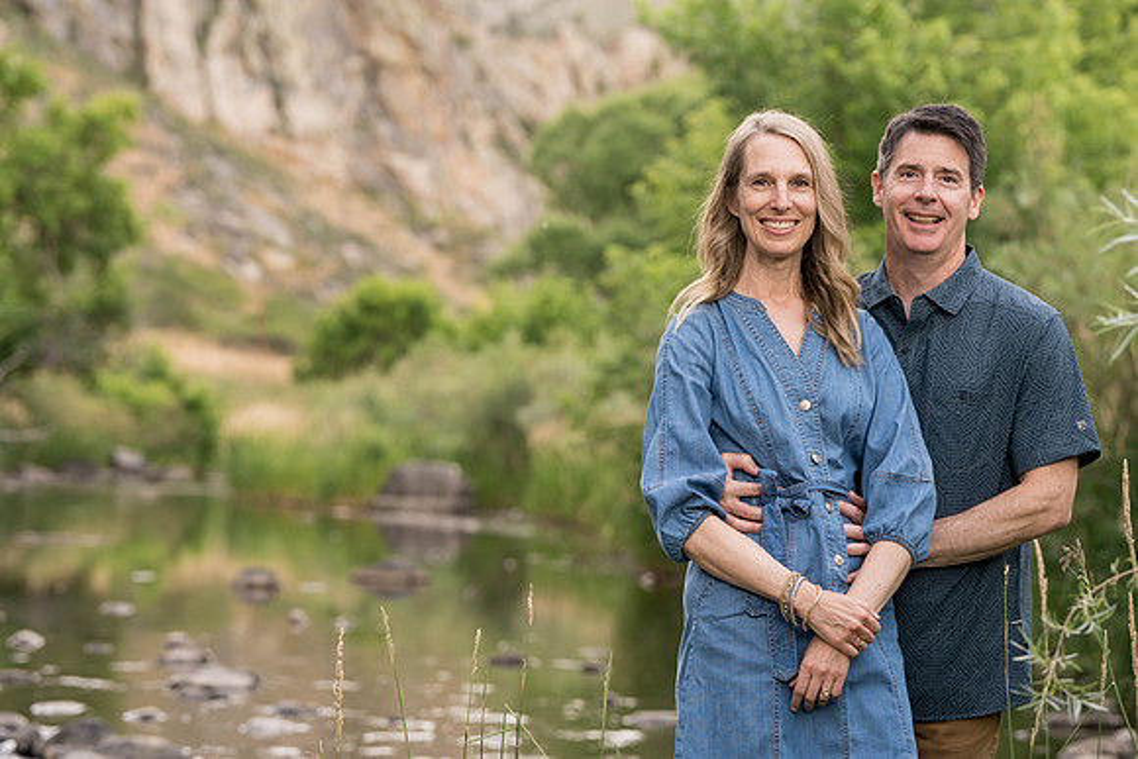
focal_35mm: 111
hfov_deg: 18.4
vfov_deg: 12.3
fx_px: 3509
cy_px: 380
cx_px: 569
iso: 800
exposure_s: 1/125
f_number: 4.5
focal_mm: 111
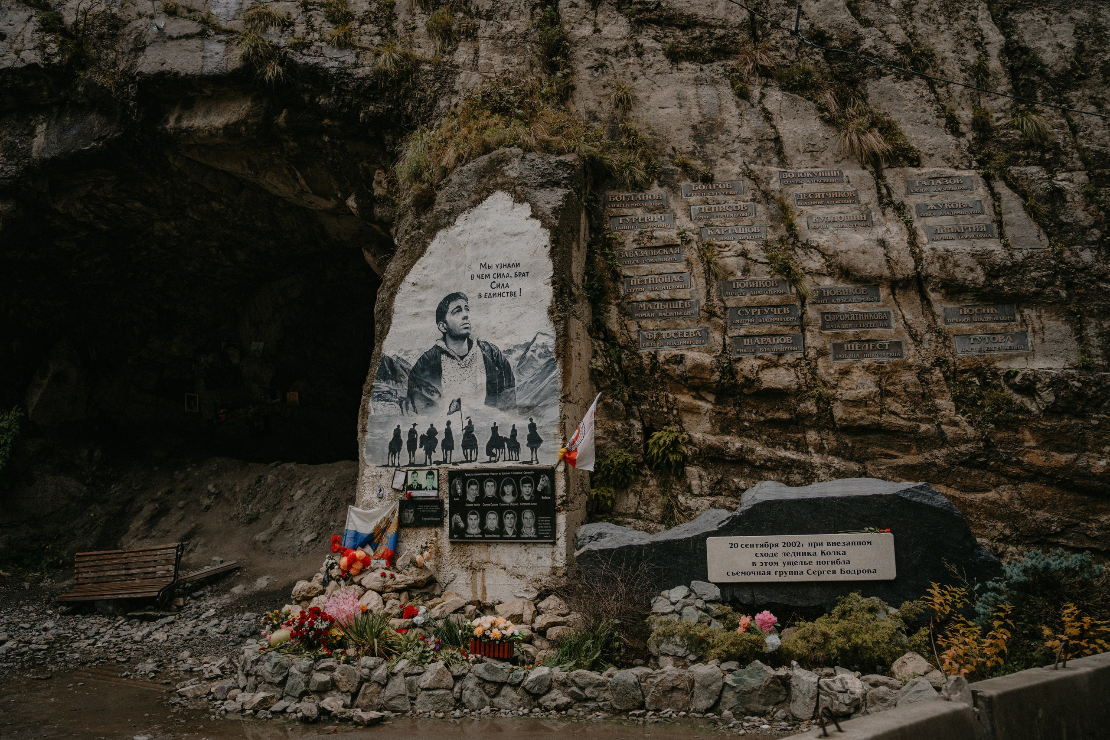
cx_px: 555
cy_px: 370
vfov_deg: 46.3
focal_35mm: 28
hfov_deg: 65.3
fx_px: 866
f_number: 2.8
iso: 250
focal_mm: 28
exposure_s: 1/400
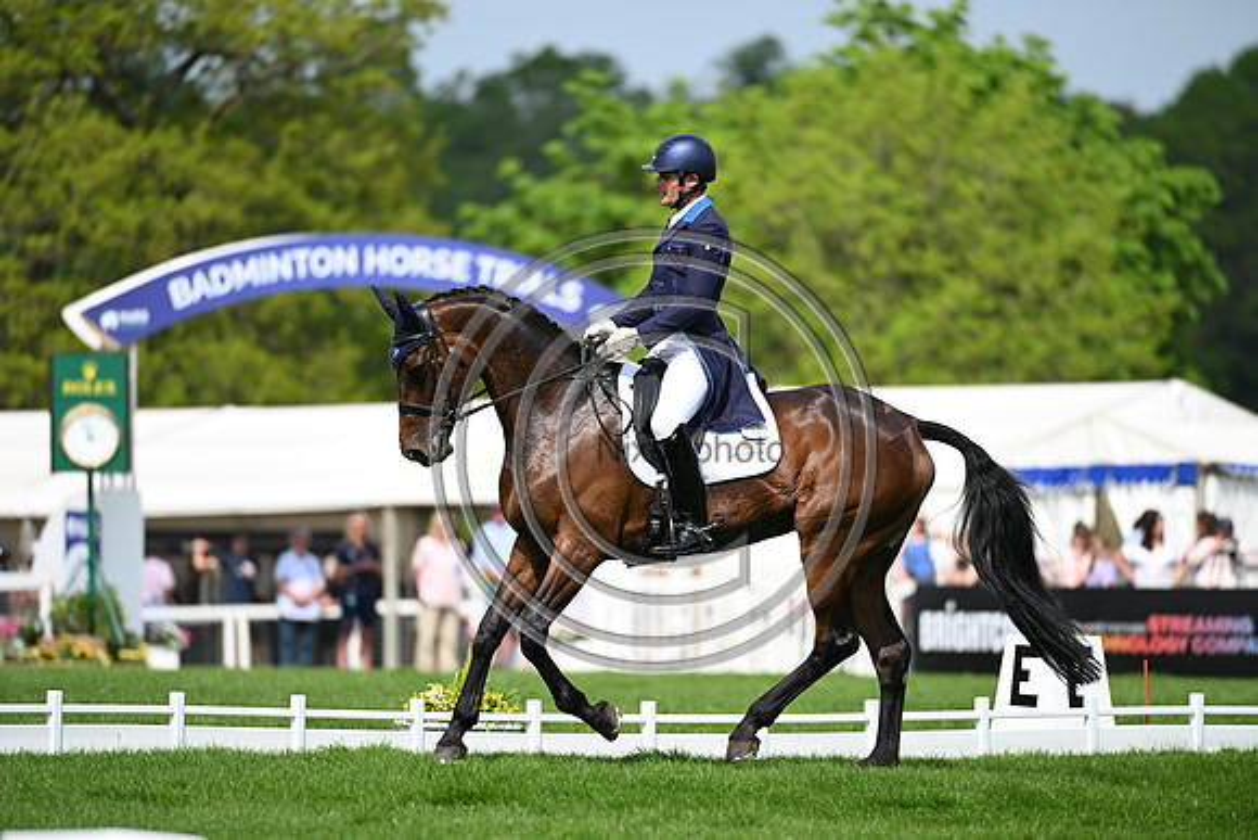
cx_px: 629
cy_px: 420
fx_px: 13281
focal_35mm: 380
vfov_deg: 3.6
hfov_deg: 5.4
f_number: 4.5
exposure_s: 1/1250
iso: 200
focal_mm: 380
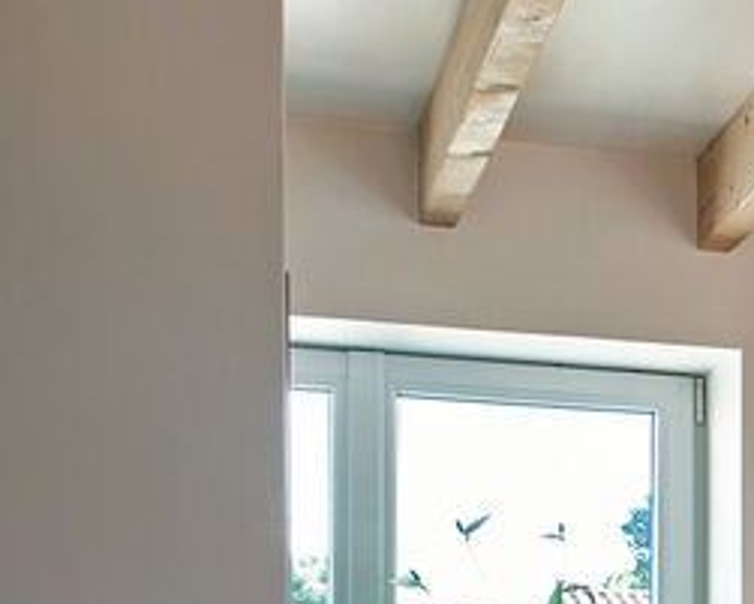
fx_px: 2500
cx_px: 1478
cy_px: 756
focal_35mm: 112
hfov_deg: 14.4
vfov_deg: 13.3
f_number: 8
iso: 160
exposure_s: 1/15
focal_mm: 19.7
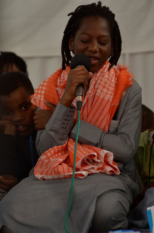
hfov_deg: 7.5
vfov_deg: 11.3
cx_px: 77
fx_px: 1180
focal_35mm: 183
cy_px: 116
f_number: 4.2
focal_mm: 122
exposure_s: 1/50
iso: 640
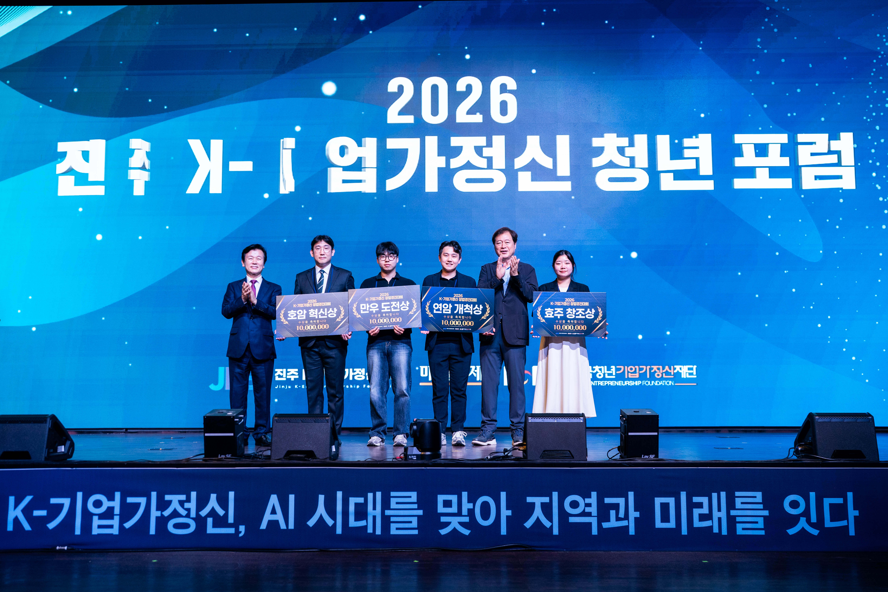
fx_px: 863
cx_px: 444
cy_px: 296
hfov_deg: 54.4
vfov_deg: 37.9
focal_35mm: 35
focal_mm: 35
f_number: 3.2
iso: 640
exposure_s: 1/250
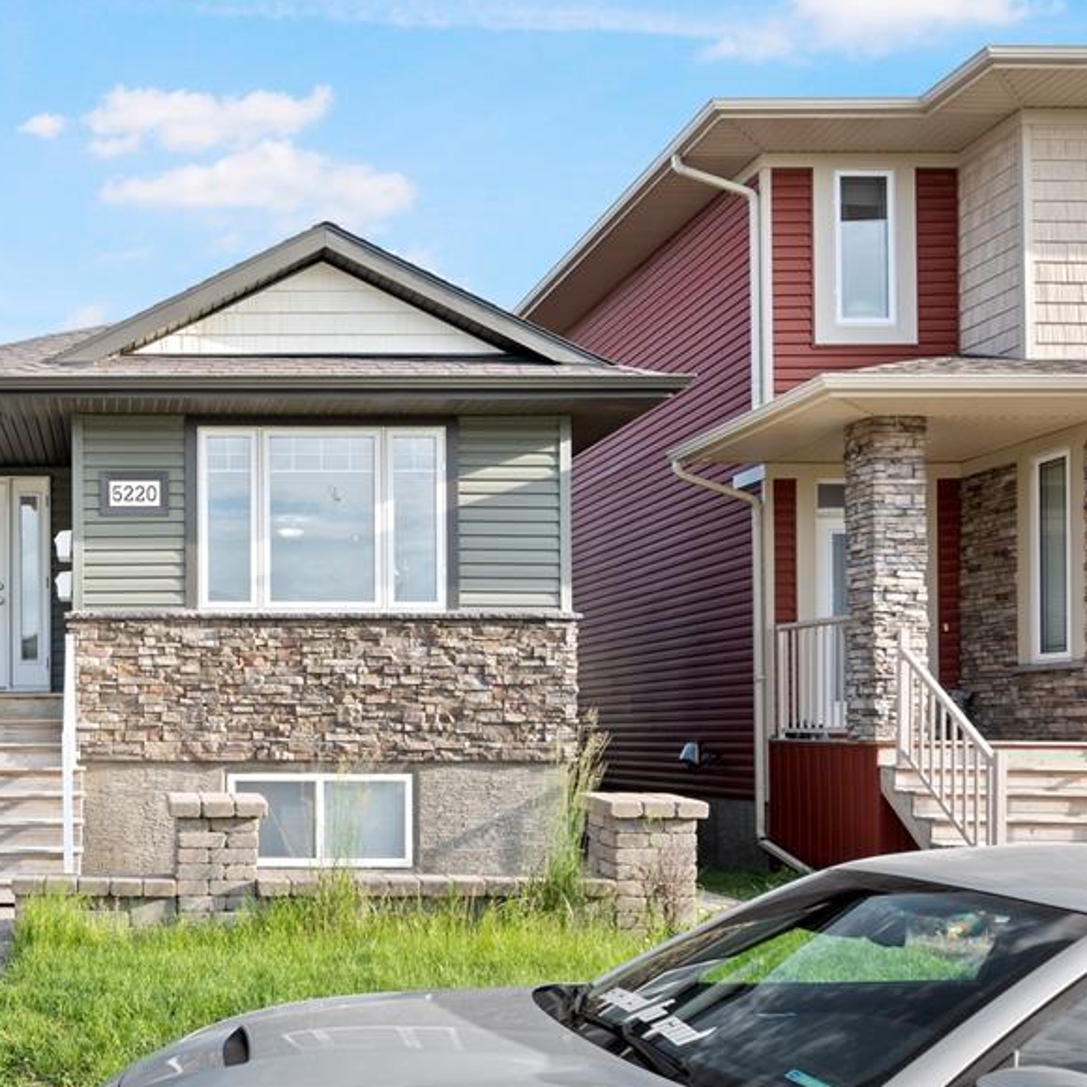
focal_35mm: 36
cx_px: 169
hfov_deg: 43.2
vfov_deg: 46.0
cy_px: 570
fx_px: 1279
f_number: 6.3
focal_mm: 16
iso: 100
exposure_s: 1/60
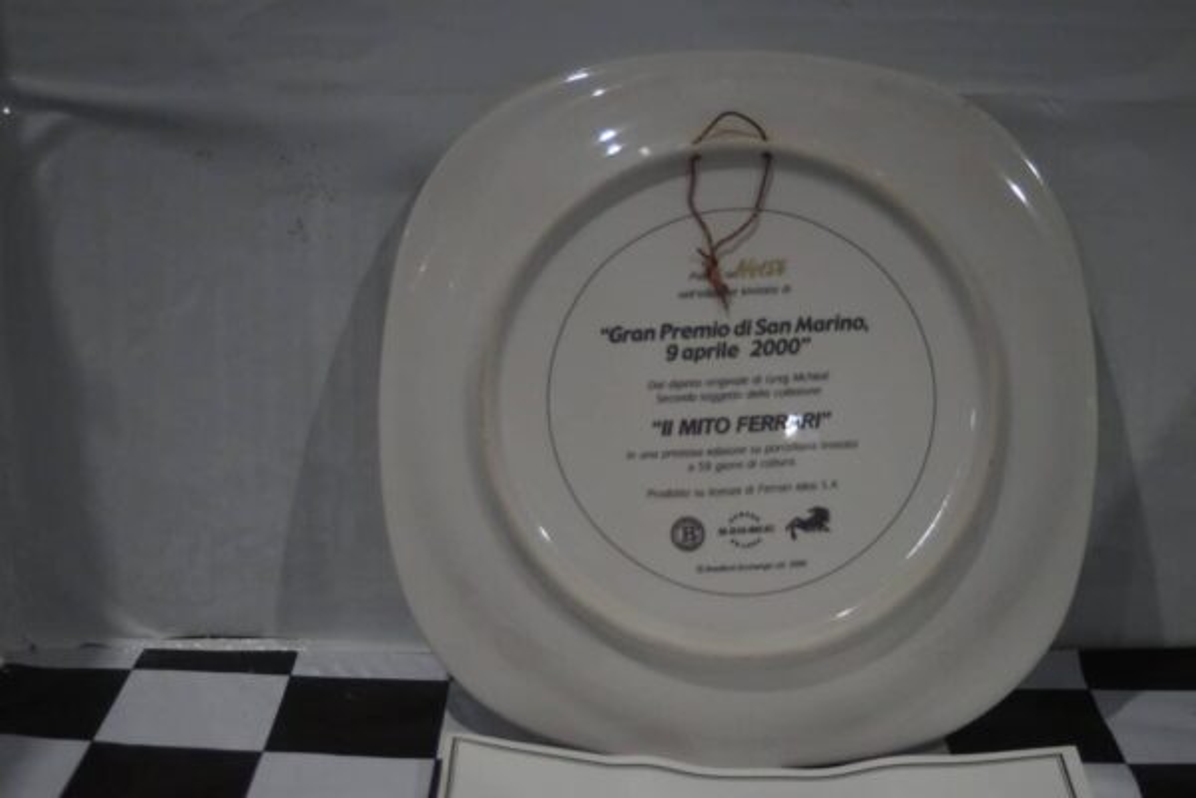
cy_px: 399
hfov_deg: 33.4
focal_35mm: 60
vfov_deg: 22.6
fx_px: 1993
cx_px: 598
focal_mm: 40
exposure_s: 1/160
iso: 1600
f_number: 4.5
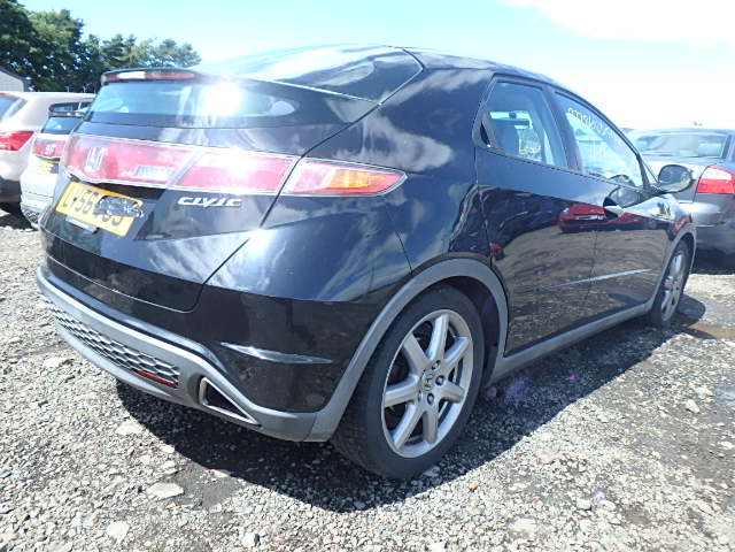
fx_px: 552
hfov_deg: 67.3
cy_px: 276
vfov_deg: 53.1
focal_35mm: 26
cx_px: 368
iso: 125
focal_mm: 4.7
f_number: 4.3
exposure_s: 1/250
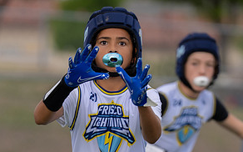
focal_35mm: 696
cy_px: 183
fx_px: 4606
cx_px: 126
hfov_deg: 3.0
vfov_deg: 1.9
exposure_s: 1/1250
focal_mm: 173
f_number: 2.8
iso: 100
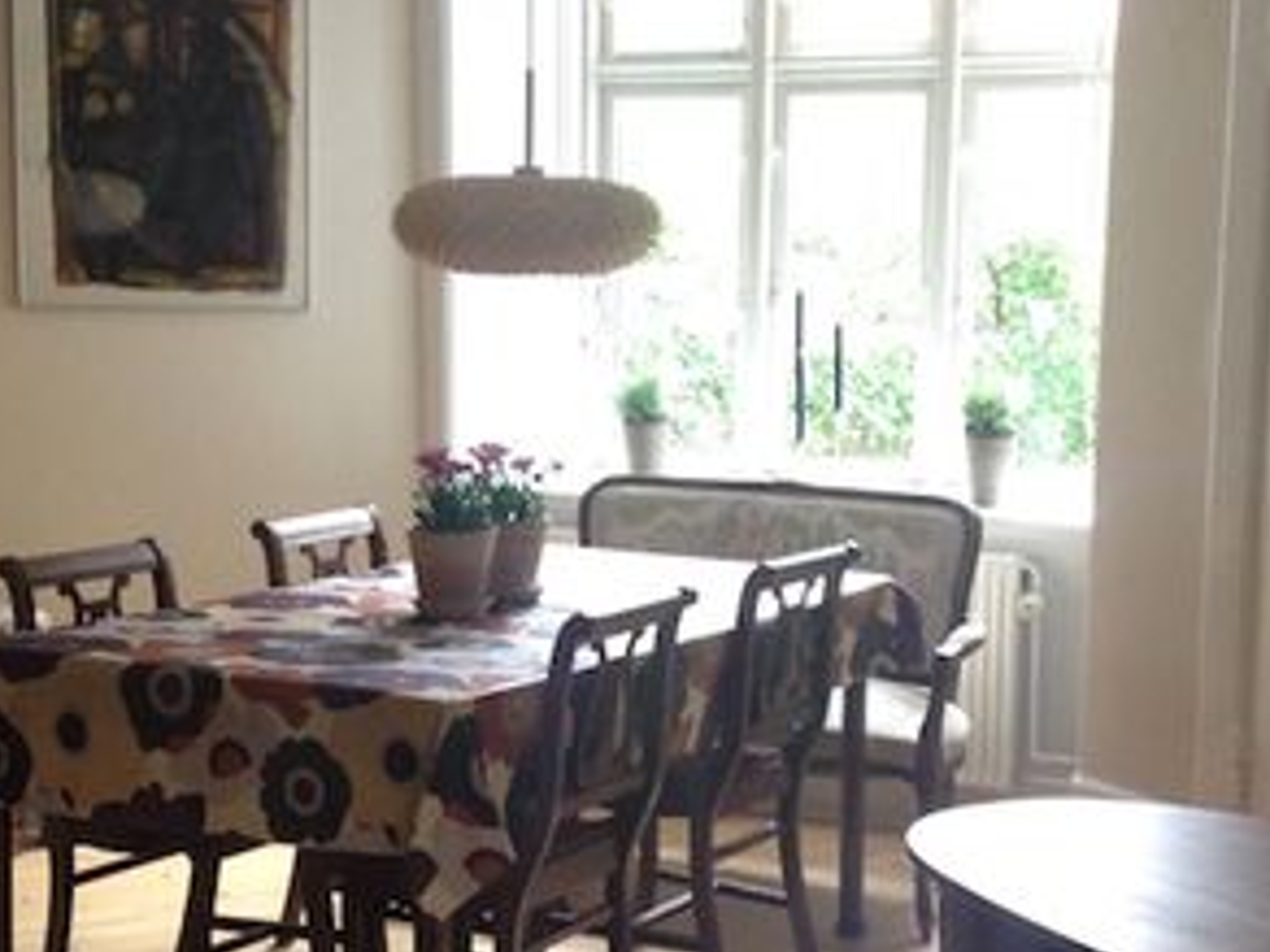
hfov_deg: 27.0
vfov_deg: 20.4
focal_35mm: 72
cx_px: 631
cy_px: 578
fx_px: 2642
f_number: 2.4
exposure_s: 1/20
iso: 160
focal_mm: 4.28
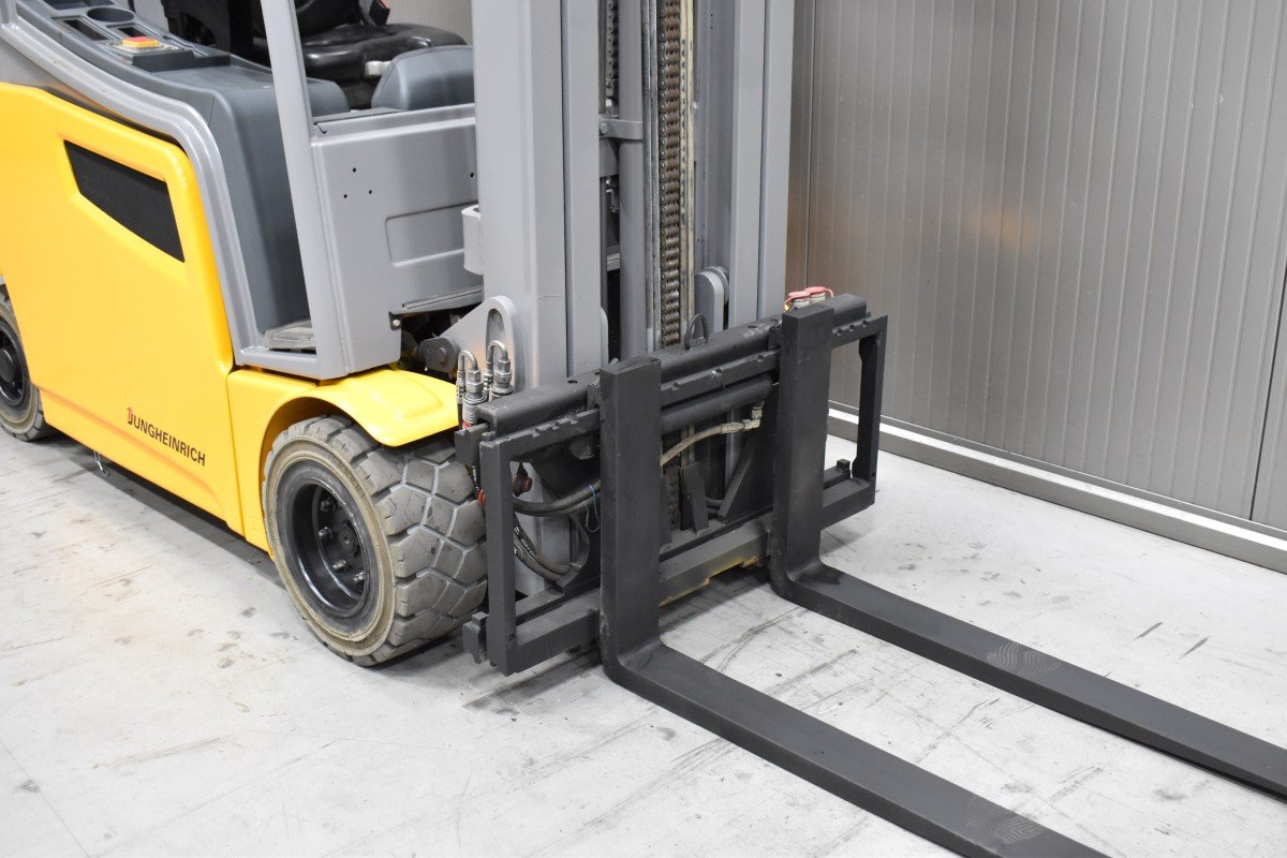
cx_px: 644
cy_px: 429
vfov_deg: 33.0
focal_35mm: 40
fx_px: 1448
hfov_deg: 47.9
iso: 1600
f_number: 5
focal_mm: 27
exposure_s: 1/25
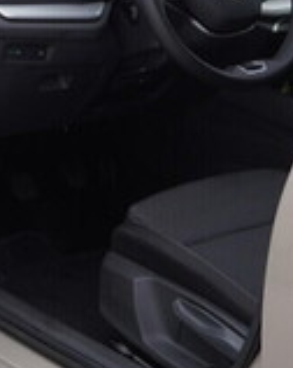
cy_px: 97
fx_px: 1282
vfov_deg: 16.2
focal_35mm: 118
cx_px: -133
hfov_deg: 12.5
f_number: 4
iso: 125
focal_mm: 24
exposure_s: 1/60
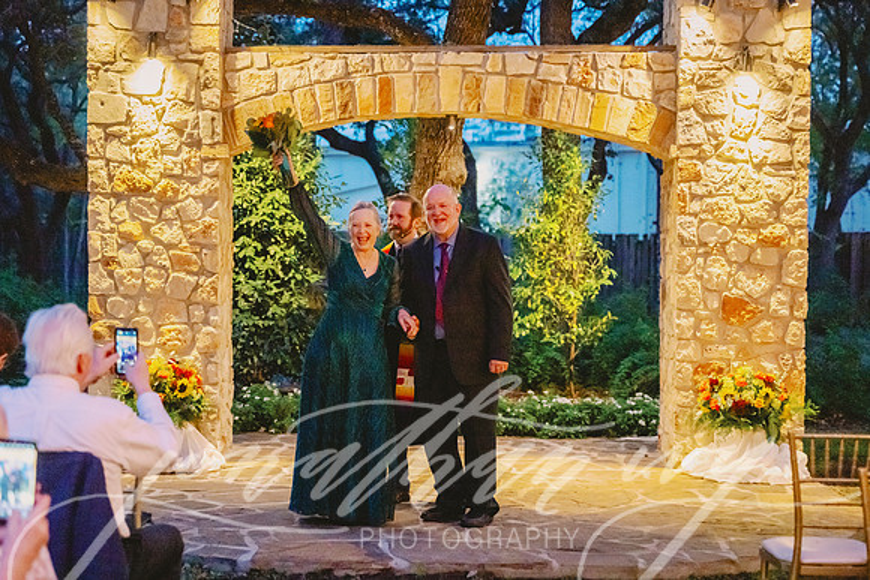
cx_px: 435
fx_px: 1692
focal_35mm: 70
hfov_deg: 28.8
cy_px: 290
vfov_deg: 19.5
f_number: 2.8
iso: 8000
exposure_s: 1/200
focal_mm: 67
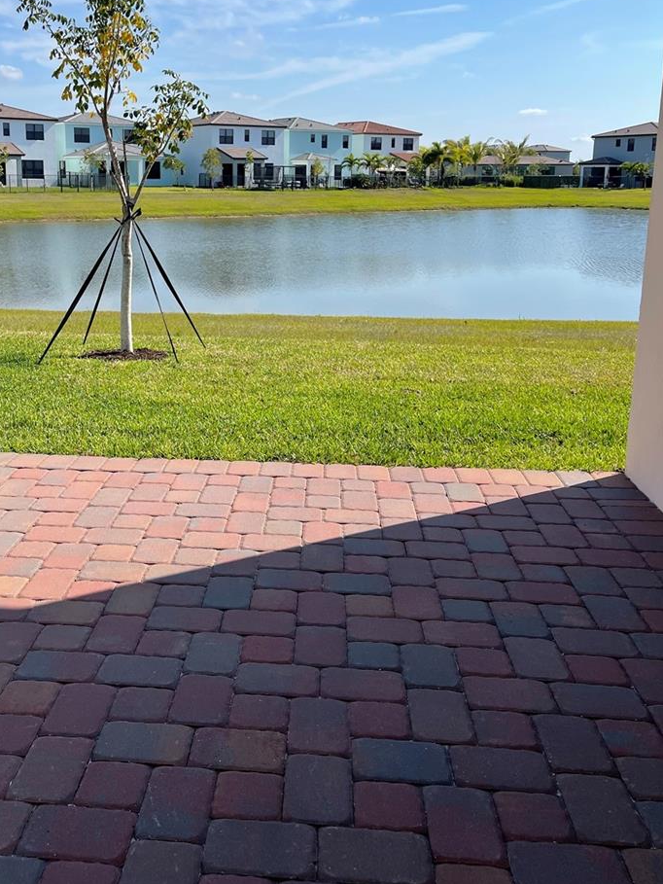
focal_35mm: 33
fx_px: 843
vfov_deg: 54.8
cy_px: 336
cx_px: 231
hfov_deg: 42.5
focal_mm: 5.1
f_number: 1.6
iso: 32
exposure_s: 1/4348
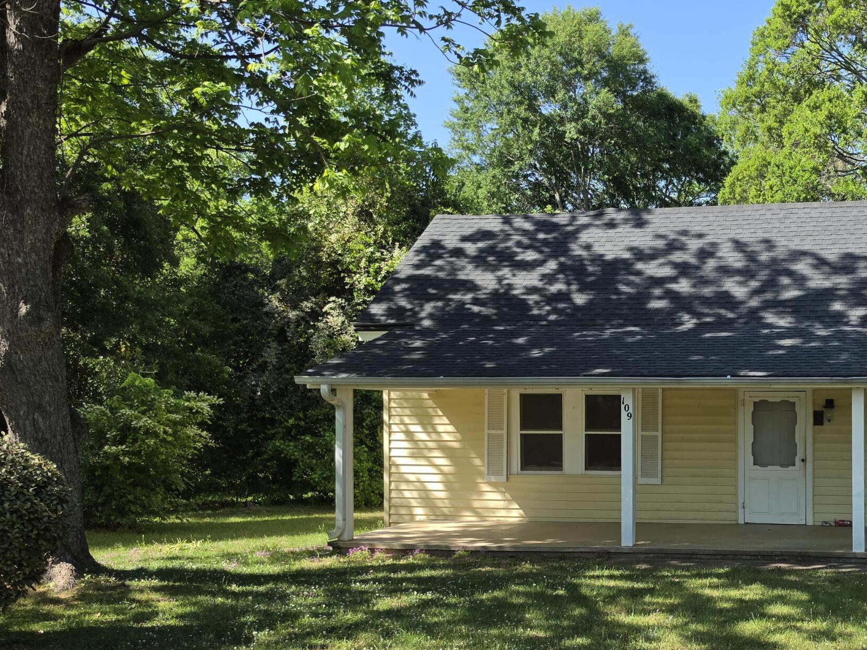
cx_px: 786
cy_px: 451
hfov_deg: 41.2
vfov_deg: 33.9
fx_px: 1052
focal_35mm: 42
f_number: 1.4
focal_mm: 6.5
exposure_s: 1/2417
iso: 64
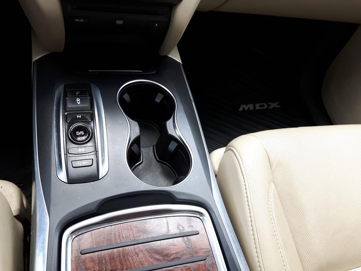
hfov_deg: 58.4
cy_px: 136
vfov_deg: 45.4
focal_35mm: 31
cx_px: 180
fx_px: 323
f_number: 1.9
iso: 64
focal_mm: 3.7
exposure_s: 1/100
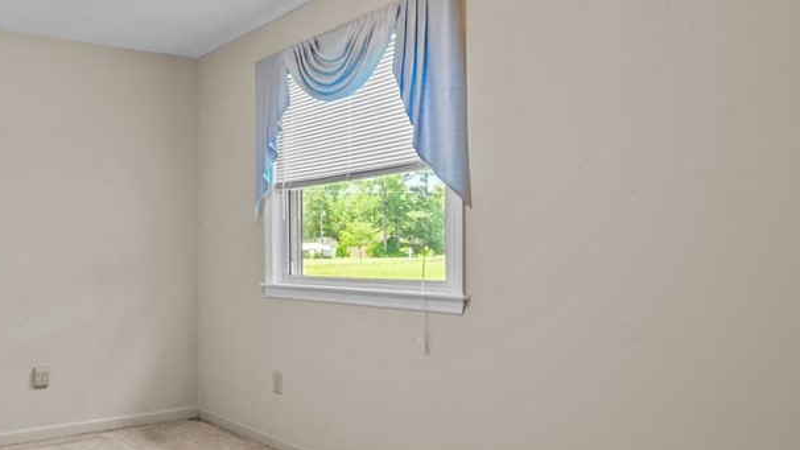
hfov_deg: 57.8
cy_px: 266
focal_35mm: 31
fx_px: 656
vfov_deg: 37.7
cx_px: 154
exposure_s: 1.6
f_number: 8
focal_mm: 16.5
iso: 320
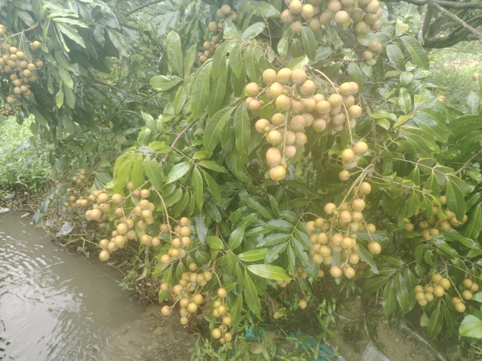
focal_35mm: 26
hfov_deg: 67.3
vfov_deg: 53.1
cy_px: 180
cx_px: 241
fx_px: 362
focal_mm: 4.26
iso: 208
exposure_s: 1/100
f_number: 1.8
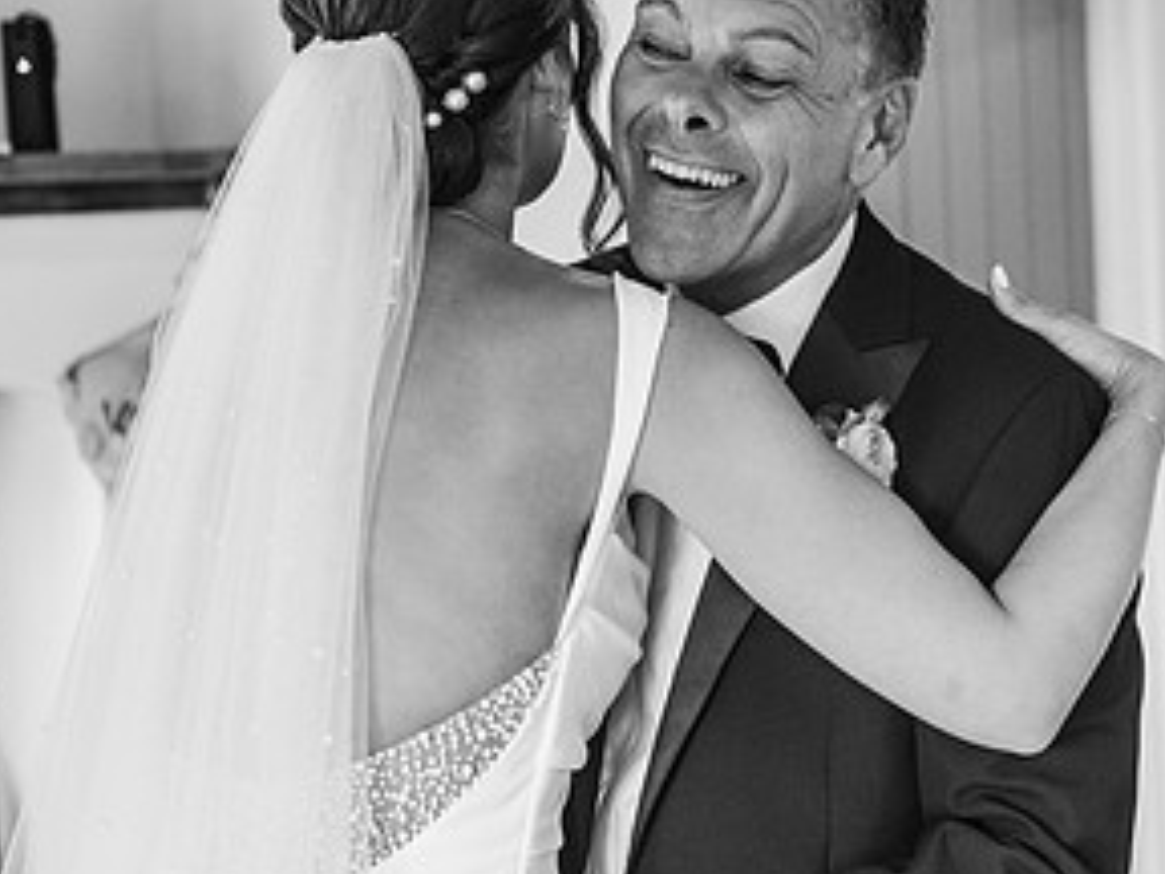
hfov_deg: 26.8
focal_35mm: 72
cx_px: 835
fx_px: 2423
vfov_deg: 20.4
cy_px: 307
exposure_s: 1/200
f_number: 2.2
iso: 1000
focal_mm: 35
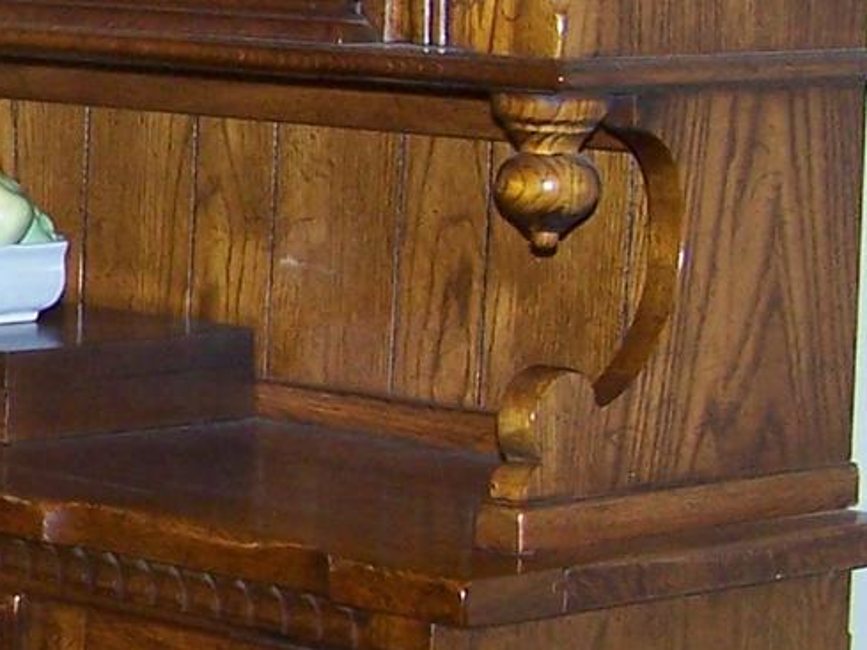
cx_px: -664
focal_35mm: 159
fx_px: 3983
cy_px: 241
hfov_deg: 11.6
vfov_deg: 9.3
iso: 140
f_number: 2.8
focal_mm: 6.3
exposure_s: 1/60
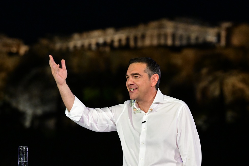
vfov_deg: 5.9
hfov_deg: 8.9
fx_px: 1604
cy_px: 83
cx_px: 124
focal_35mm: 232
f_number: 4.5
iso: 6400
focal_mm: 155
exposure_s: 1/200
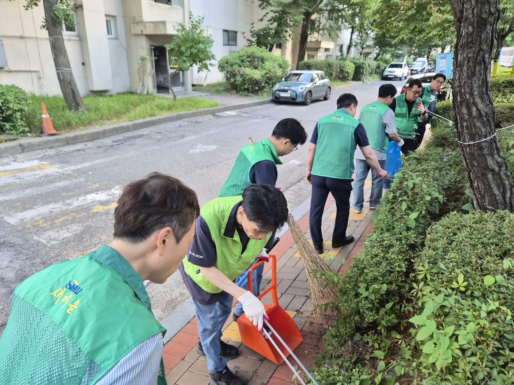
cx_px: 257
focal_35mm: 23
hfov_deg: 73.9
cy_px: 192
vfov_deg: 58.9
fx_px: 342
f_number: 1.8
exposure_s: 1/120
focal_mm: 5.4
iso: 500
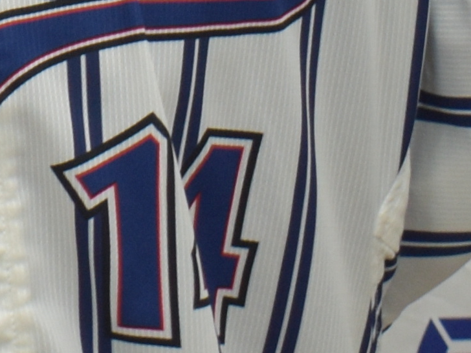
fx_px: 4204
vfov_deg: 4.7
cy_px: -501
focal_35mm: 309
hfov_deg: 6.2
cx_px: -609
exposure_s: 1/100
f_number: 5
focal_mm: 26
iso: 400
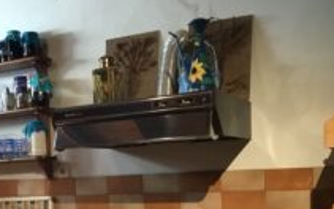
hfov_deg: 34.1
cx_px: 101
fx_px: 537
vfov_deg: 21.1
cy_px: 218
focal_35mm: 59
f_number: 2.4
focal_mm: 3.3
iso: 200
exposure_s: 1/17
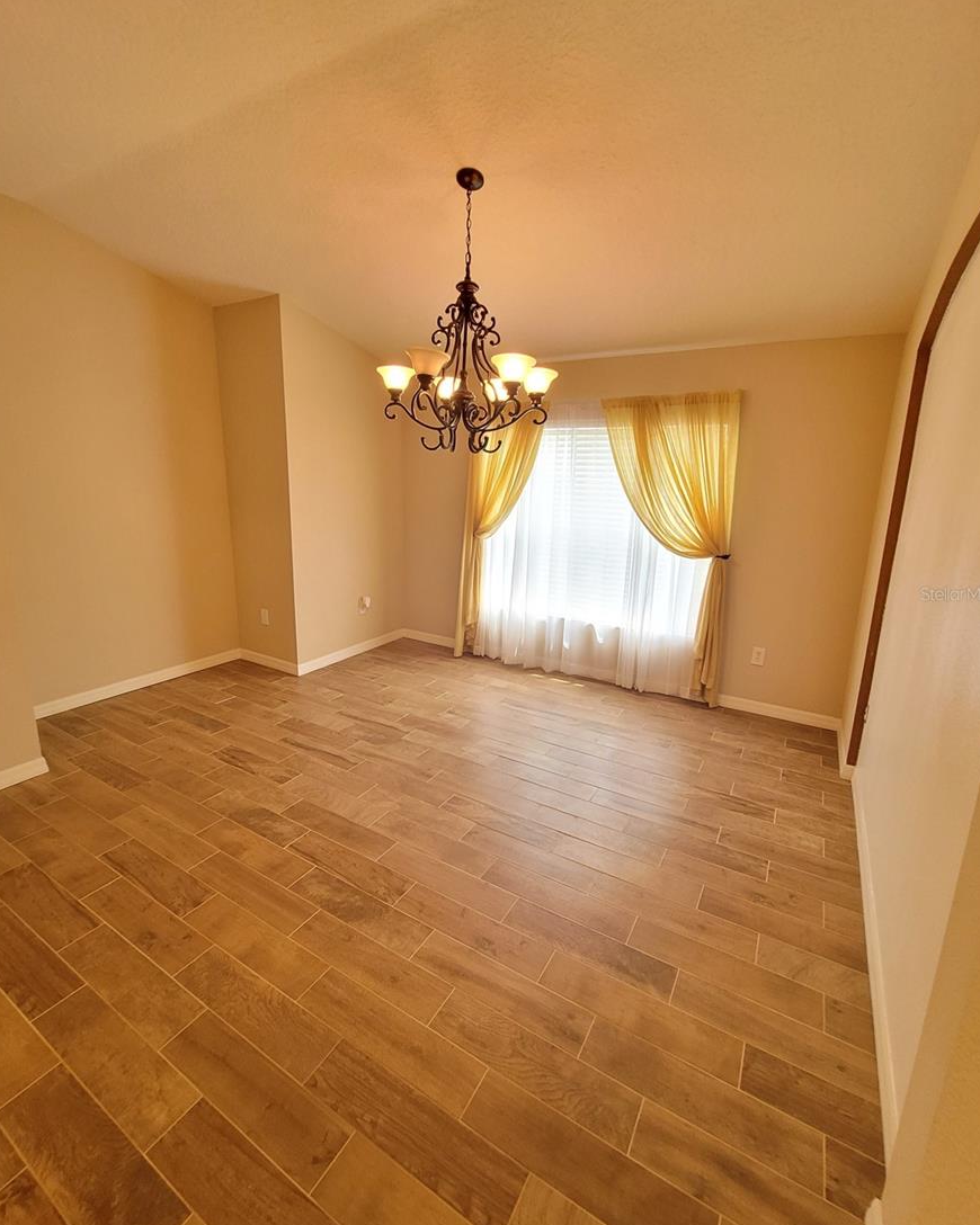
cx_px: 493
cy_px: 593
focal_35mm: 14
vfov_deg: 100.7
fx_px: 508
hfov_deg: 88.0
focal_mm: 2.2
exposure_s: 1/60
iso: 320
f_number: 2.2
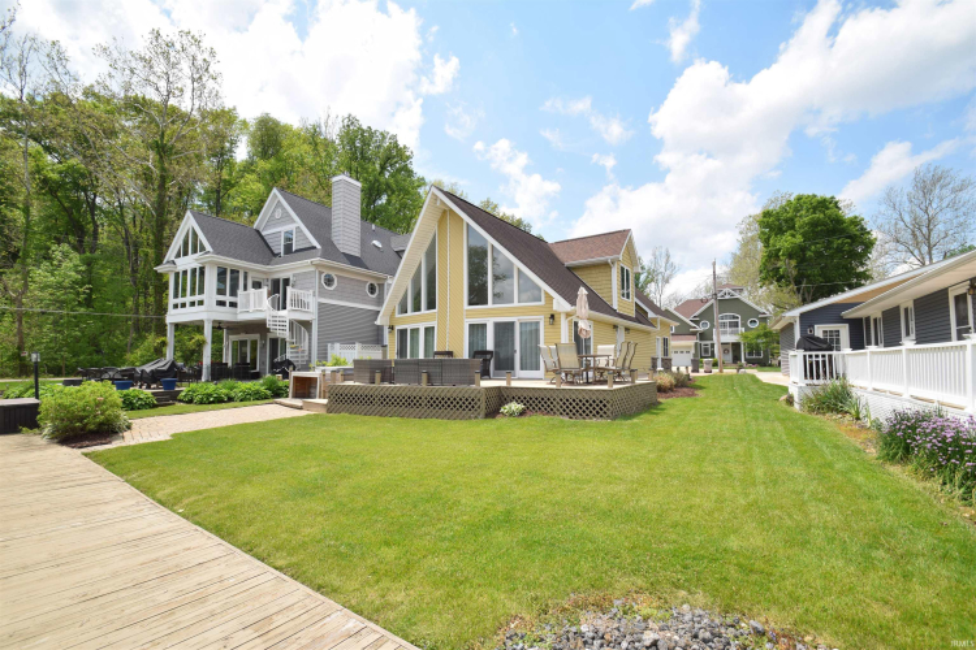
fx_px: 407
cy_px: 325
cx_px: 488
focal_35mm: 15
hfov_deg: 100.4
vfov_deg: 77.3
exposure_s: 1/200
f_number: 11
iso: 100
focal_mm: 10
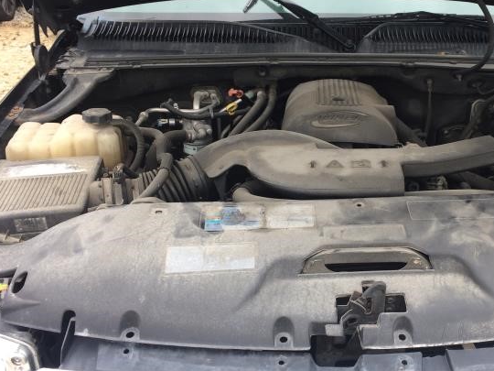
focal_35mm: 43
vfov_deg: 33.6
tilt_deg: -19.2
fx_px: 614
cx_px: 332
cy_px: 178
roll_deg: +0.1
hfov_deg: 43.2
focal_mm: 4.15
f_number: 2.2
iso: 32
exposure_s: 1/125
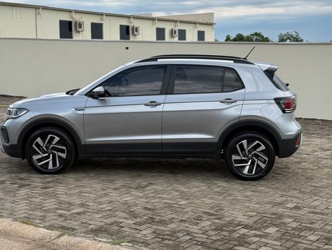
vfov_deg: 30.3
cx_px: 166
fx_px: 461
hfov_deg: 39.6
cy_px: 125
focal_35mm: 48
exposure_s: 1/2865
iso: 100
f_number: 1.78
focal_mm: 6.76
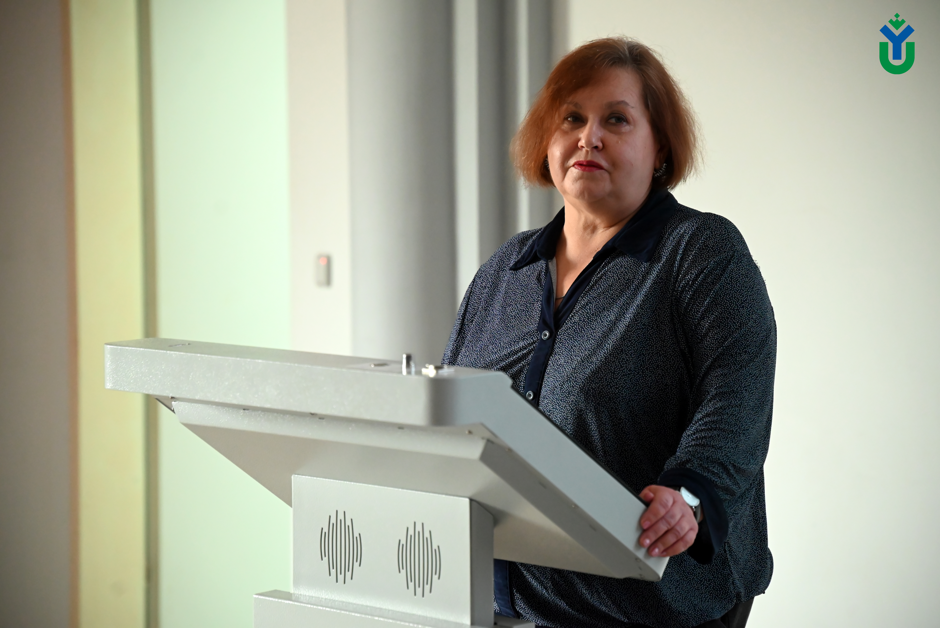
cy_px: 314
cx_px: 470
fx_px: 3134
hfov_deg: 17.1
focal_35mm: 120
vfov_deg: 11.4
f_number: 4
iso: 5000
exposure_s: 1/125
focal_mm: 120
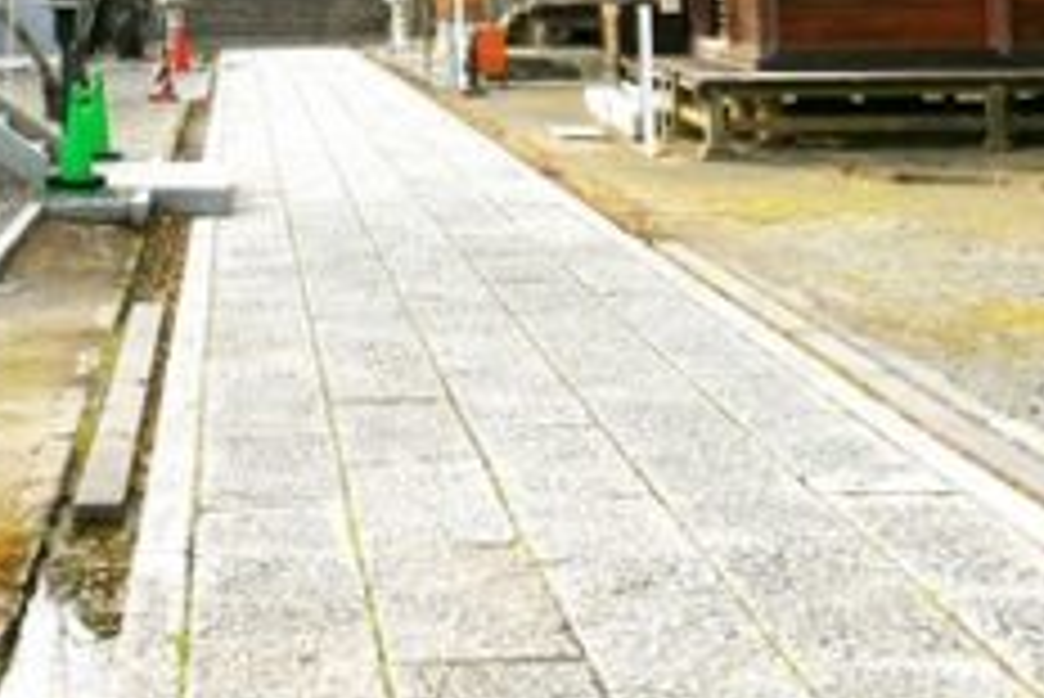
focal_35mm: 62
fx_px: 1799
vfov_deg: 20.2
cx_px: 202
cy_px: -198
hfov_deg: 31.5
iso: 64
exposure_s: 1/160
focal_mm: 24
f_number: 6.3
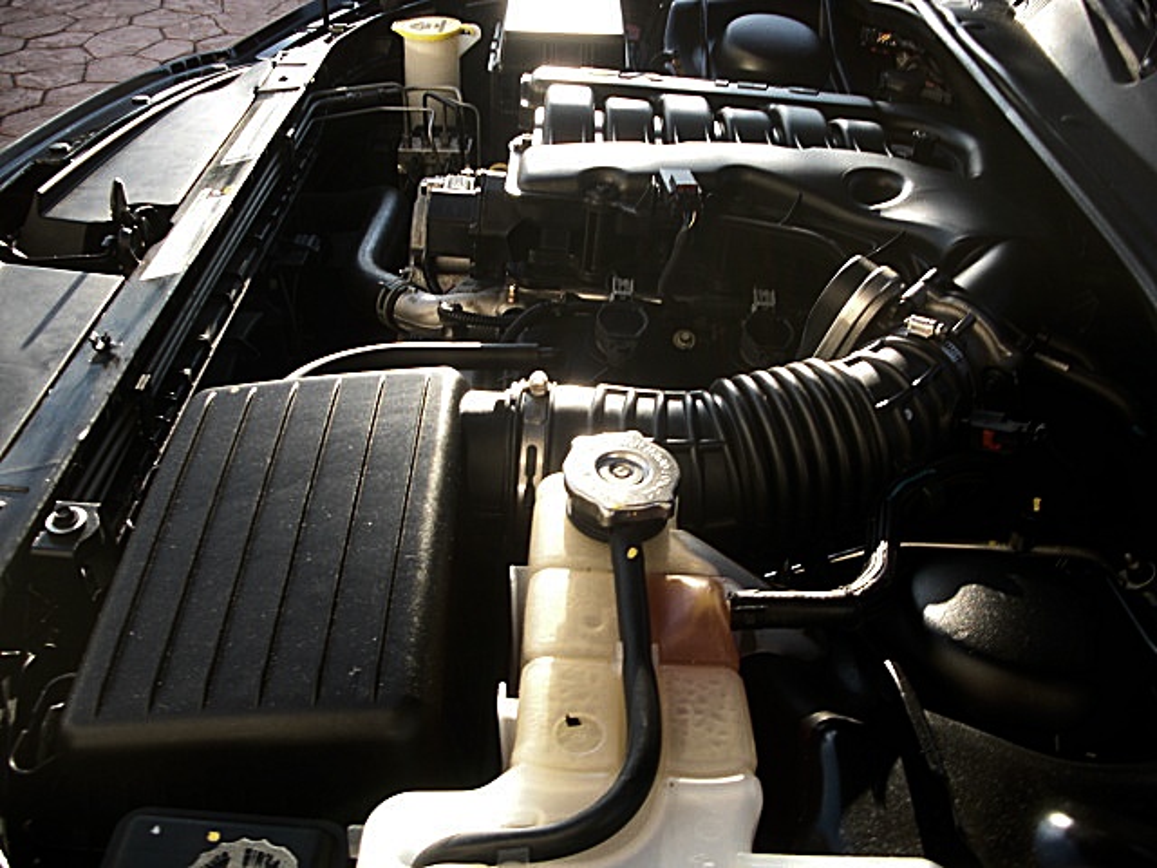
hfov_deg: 51.4
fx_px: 1203
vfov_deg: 39.7
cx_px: 578
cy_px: 434
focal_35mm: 36
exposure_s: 1/125
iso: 50
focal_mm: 6.3
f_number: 2.8
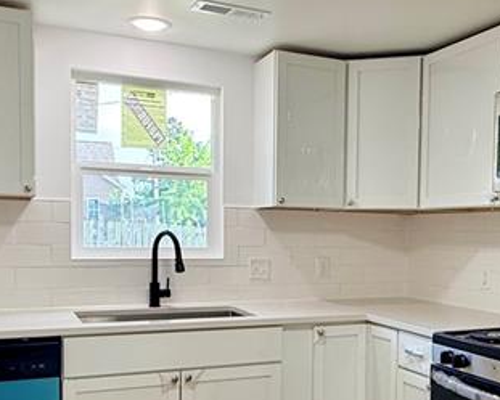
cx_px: 352
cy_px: 270
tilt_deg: -3.1
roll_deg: -0.6
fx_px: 666
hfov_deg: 40.4
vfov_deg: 33.1
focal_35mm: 45
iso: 125
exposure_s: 1/120
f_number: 2.2
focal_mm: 2.22
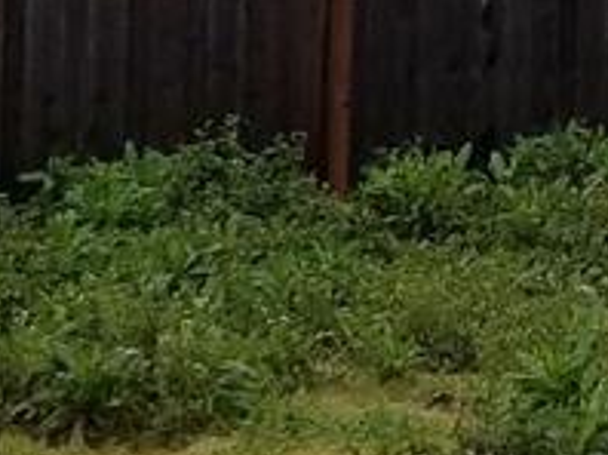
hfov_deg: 9.1
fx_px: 3456
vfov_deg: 7.4
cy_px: -255
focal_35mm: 197
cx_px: 1409
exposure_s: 1/1368
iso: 50
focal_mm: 4.2
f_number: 1.7
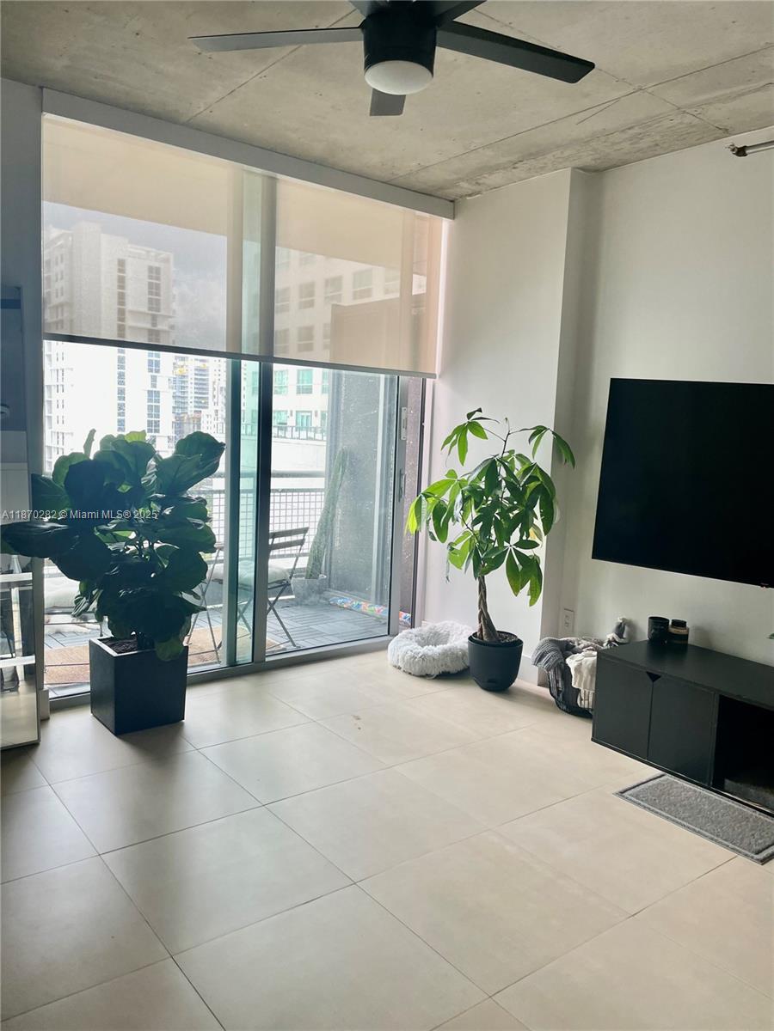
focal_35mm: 26
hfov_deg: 53.1
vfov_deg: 67.3
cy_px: 516
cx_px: 387
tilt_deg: -5.5
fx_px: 775
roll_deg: -2.7
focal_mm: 4.2
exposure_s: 1/121
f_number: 1.6
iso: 50
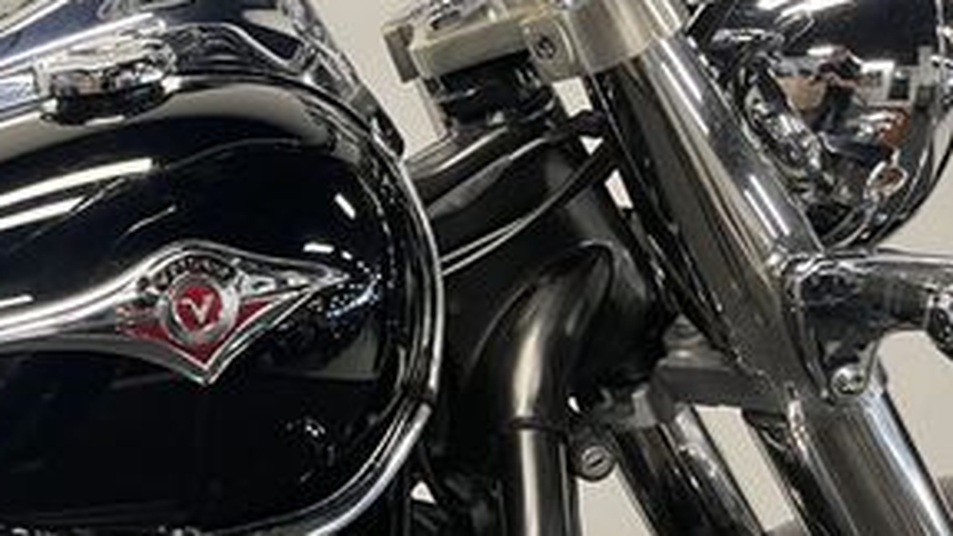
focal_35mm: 63
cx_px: -96
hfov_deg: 29.9
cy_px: 394
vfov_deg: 19.0
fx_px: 1592
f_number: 1.6
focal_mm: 5.1
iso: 125
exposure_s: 1/50
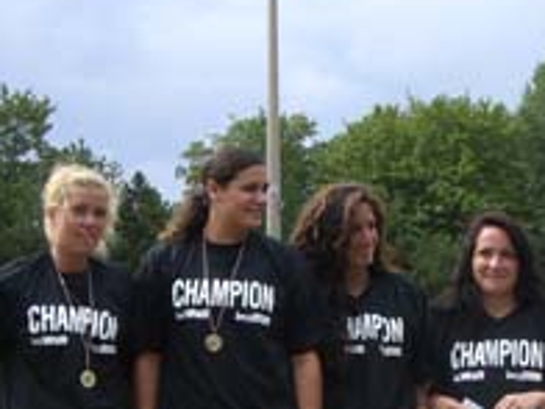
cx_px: 289
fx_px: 1527
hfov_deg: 20.2
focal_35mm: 97
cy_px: 394
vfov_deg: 15.0
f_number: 4.3
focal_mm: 6.2
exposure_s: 1/400
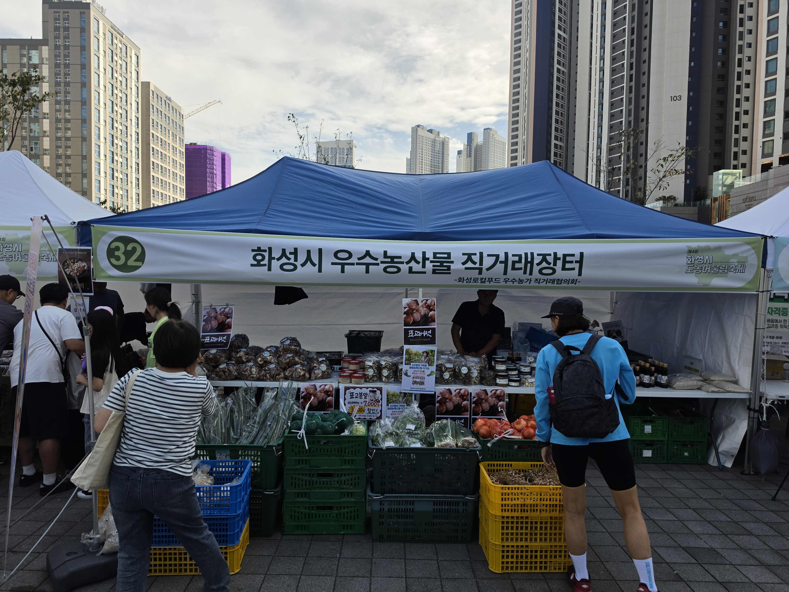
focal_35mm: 23
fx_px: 524
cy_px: 296
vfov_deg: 58.9
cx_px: 394
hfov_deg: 73.9
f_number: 1.4
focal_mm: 6.5
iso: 64
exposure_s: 1/7939
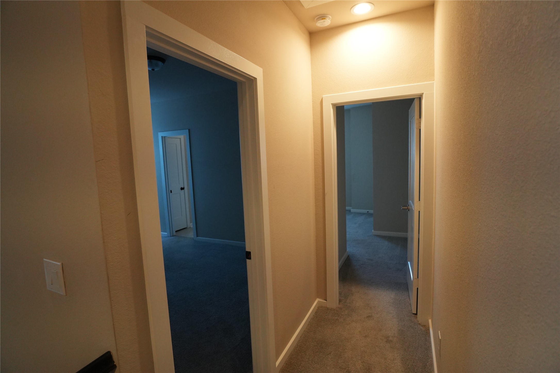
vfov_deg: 72.1
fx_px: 257
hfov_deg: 95.0
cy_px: 186
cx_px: 280
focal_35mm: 16
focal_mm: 11
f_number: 3.5
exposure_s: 1/160
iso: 1600
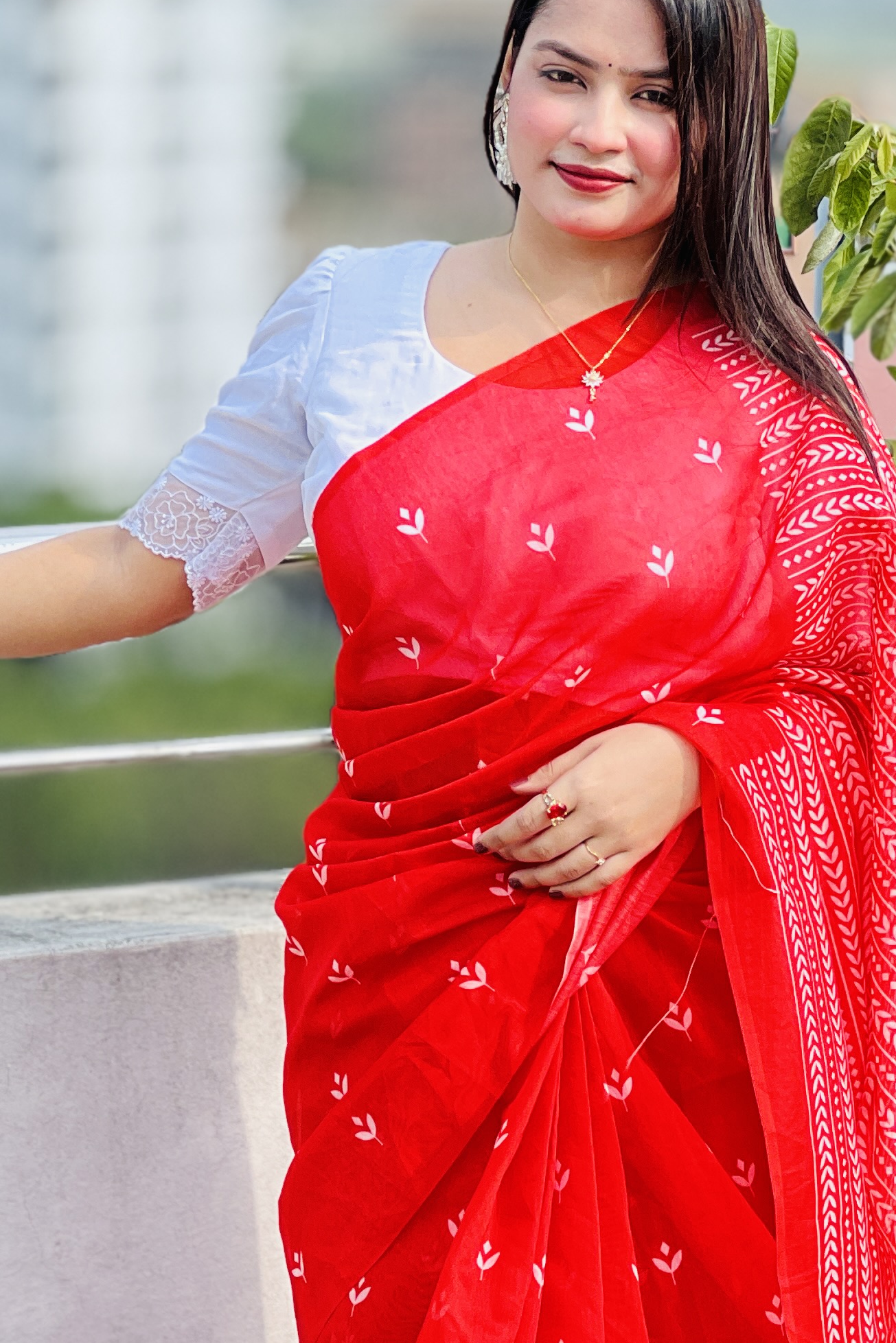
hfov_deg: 8.3
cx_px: 632
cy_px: 885
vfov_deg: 12.4
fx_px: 6158
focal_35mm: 165
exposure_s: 1/341
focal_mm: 9
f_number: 2.8
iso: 32
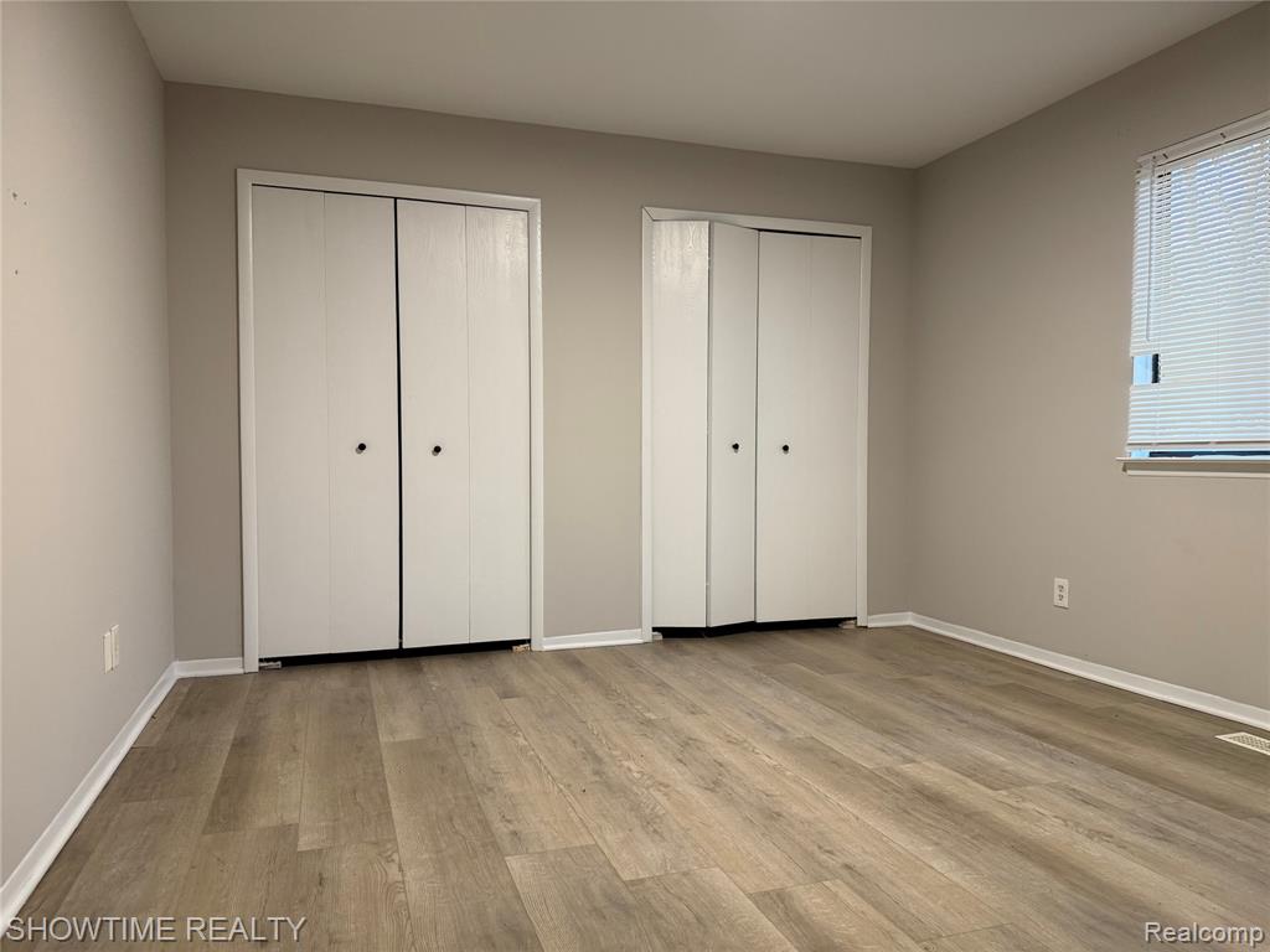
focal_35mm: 24
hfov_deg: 71.6
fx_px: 881
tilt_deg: -1.9
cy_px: 476
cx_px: 635
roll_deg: -0.4
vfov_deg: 56.8
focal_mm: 6.76
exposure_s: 1/60
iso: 250
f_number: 1.78
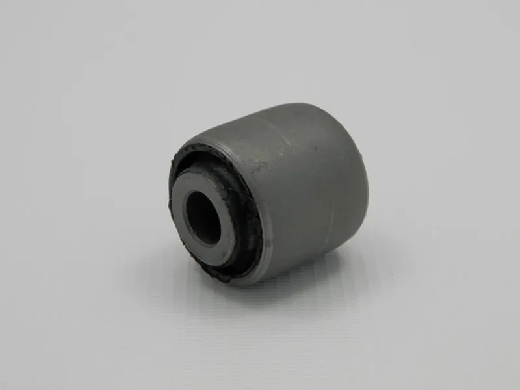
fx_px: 1232
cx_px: 260
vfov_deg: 18.0
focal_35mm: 82
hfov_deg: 23.8
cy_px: 195
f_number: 4.2
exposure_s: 1/160
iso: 160
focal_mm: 14.6
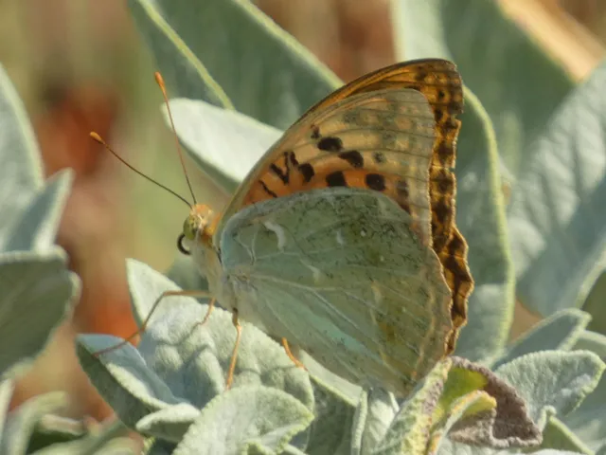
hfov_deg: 2.5
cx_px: 303
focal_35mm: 778
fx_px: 13620
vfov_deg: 1.9
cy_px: 228
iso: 80
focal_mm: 139.4
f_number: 5.6
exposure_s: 1/125
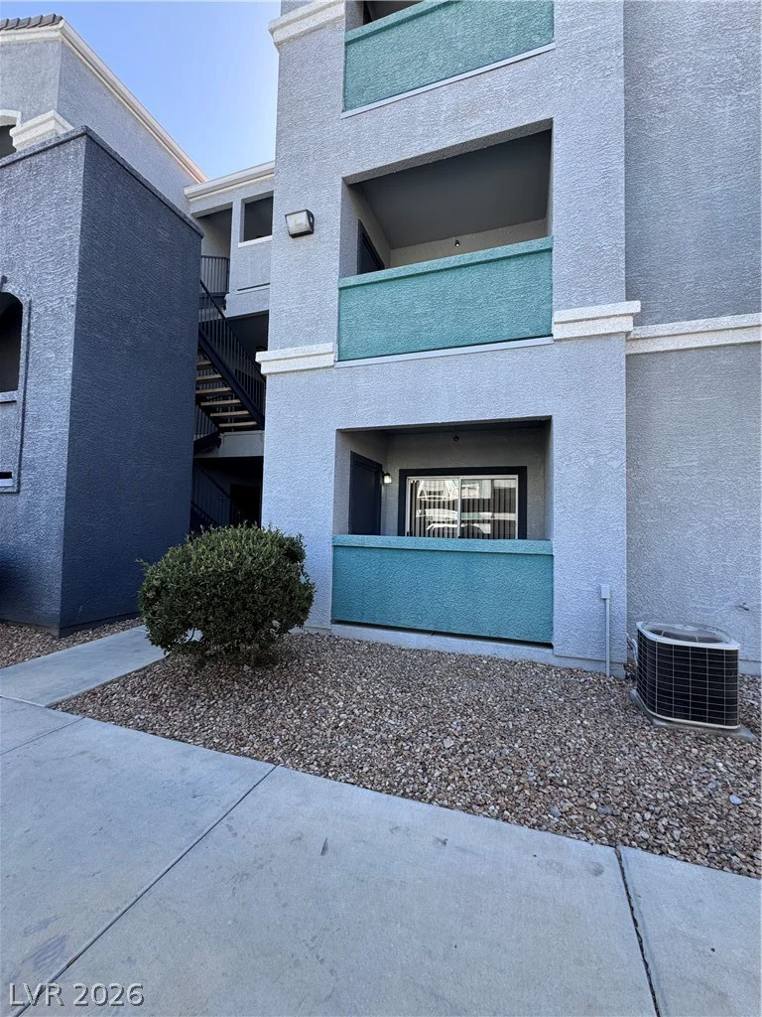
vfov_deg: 102.1
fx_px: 411
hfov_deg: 85.7
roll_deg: -1.8
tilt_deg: +3.6
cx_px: 381
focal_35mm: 14
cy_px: 508
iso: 40
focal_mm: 2.22
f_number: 2.2
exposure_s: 1/233
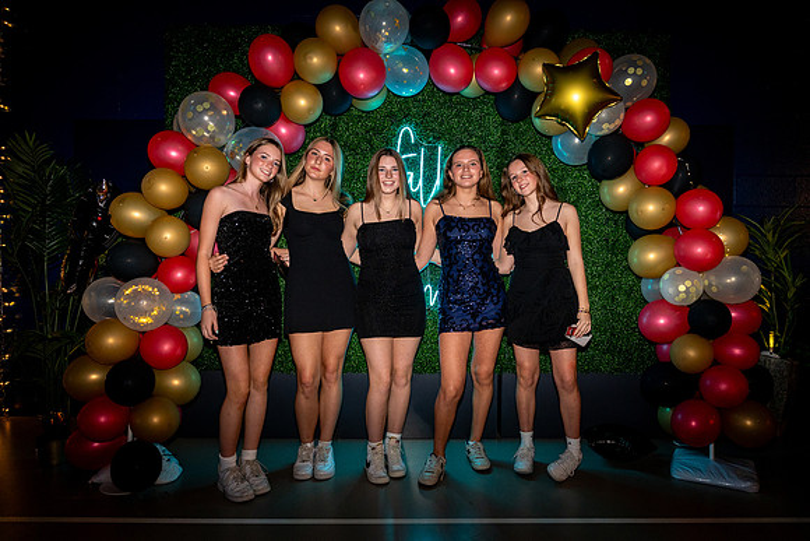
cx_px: 405
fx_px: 540
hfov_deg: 73.7
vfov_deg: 53.2
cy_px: 270
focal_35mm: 24
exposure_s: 1/80
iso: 1250
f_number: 4
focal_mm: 24
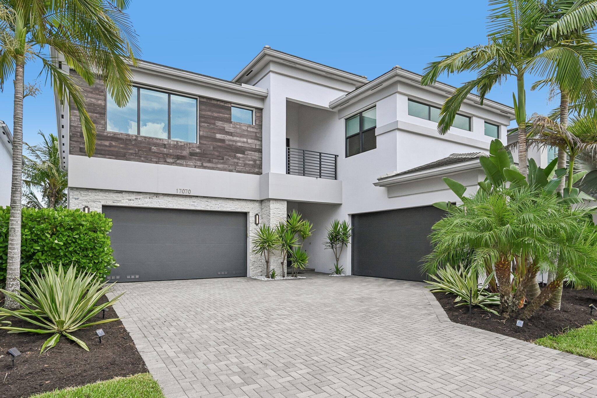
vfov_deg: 59.5
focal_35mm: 21
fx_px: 348
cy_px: 199
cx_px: 298
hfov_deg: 81.2
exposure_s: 1/1250
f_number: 8
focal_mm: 21
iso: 1250
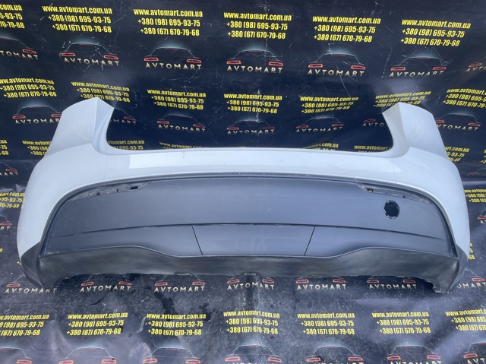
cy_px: 182
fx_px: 365
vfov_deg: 53.0
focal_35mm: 26
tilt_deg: -42.2
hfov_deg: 67.3
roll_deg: -3.4
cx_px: 243
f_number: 1.6
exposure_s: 1/124
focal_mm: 4.2
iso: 32
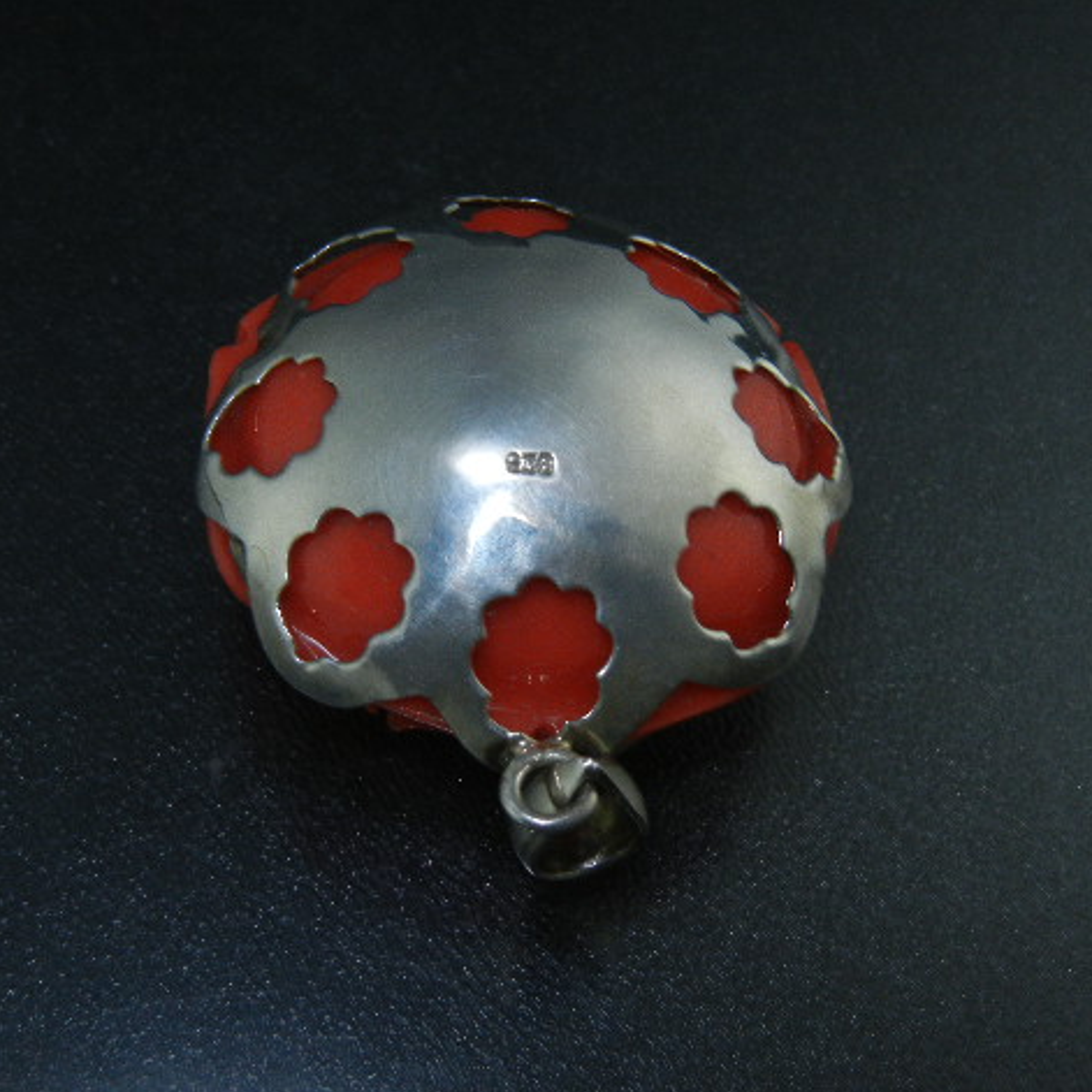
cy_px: 554
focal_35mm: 54
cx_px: 517
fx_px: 1927
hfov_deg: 31.6
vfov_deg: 31.6
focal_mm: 8.1
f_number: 7.6
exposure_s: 1/30
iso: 277
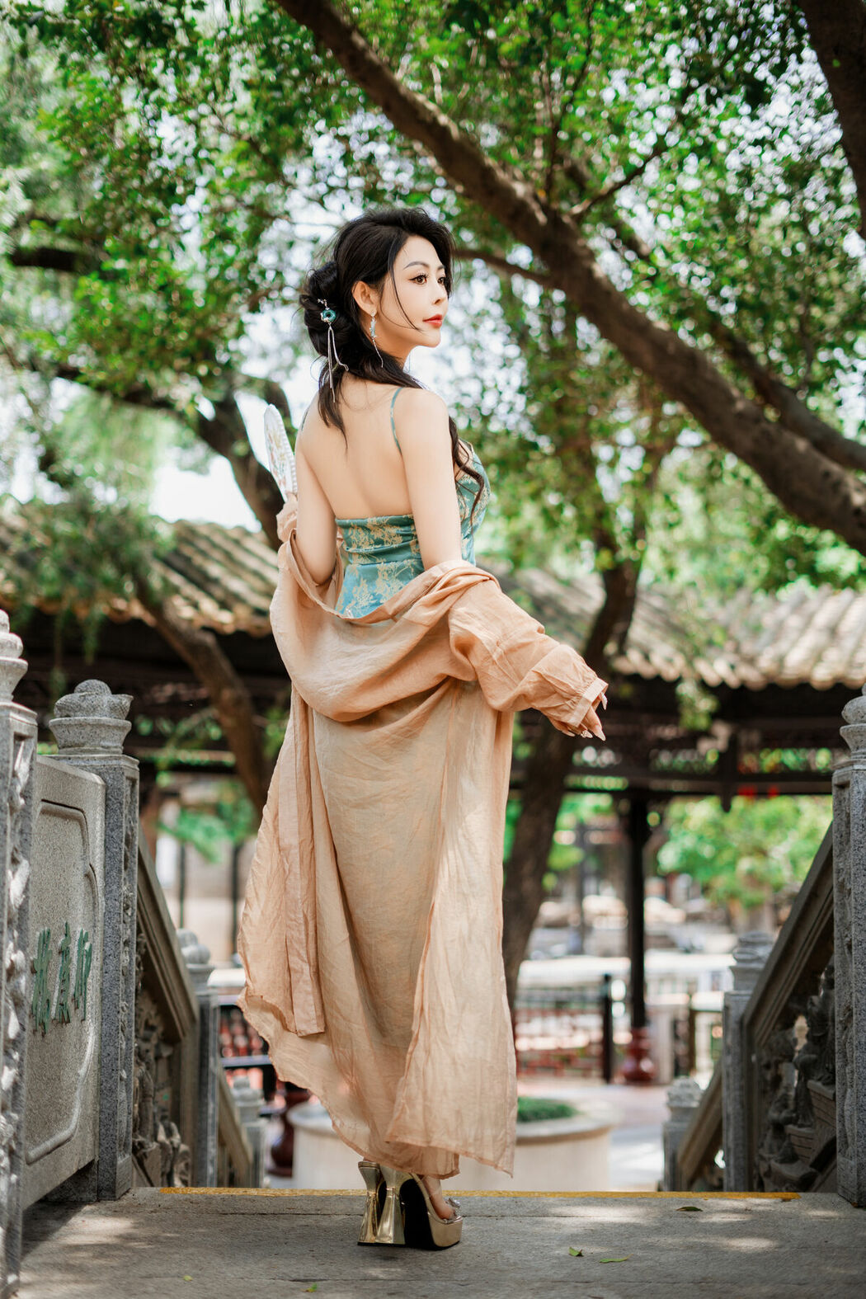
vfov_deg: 39.6
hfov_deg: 27.0
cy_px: 650
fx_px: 1804
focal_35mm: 50
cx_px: 433
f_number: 2
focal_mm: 50
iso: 100
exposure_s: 1/320
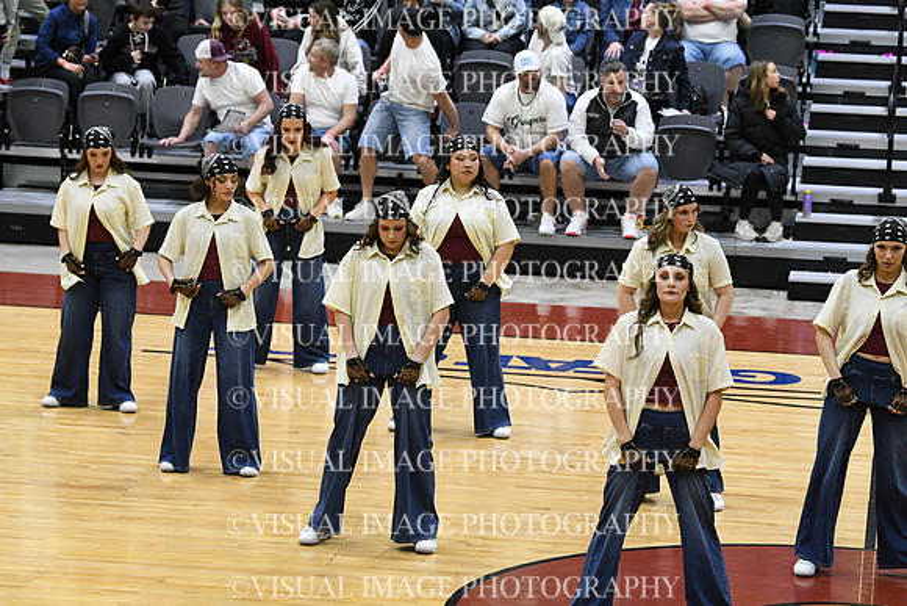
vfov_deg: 8.7
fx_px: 3956
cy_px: 303
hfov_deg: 13.1
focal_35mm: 157
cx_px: 454
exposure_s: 1/250
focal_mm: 105
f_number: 4
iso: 3200
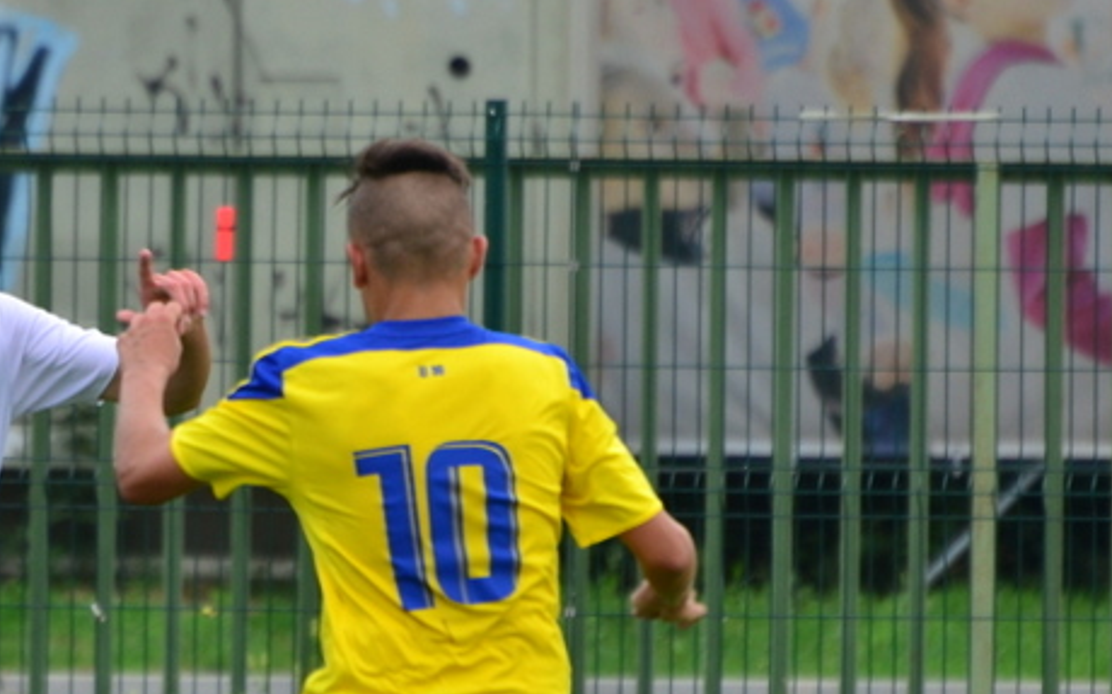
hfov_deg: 1.8
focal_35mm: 1195
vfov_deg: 1.1
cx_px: 39
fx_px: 36198
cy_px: 683
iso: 250
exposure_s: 1/500
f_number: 5.6
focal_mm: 300
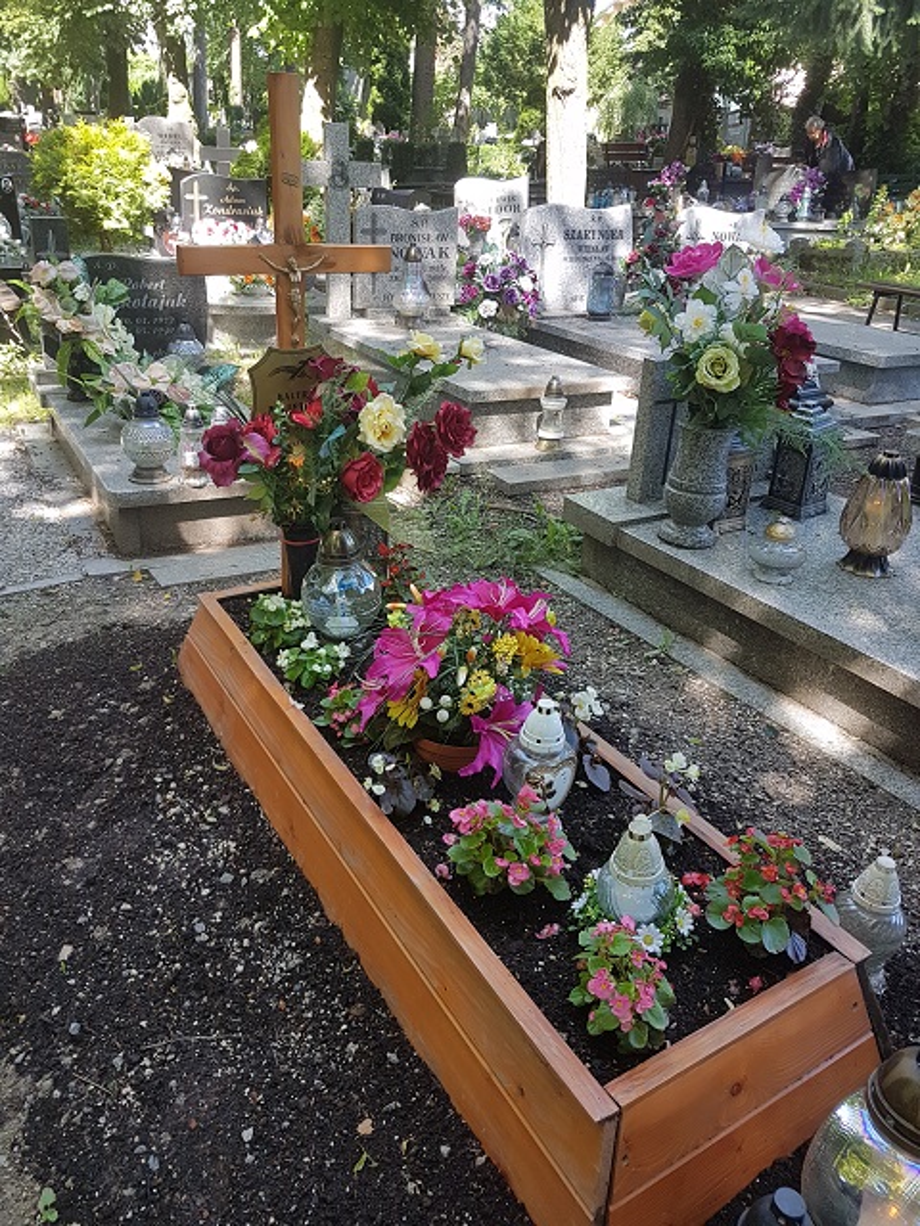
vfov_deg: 67.3
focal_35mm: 26
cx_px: 460
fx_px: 921
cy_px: 613
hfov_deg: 53.1
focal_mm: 4.2
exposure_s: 1/164
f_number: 1.7
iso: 40
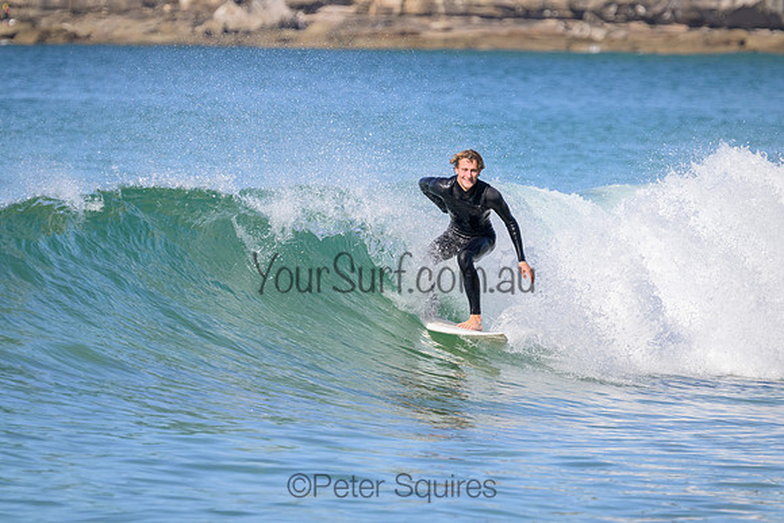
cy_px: 262
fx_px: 13287
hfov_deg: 3.4
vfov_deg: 2.3
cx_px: 392
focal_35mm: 610
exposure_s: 1/2000
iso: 1250
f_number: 11
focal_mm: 610
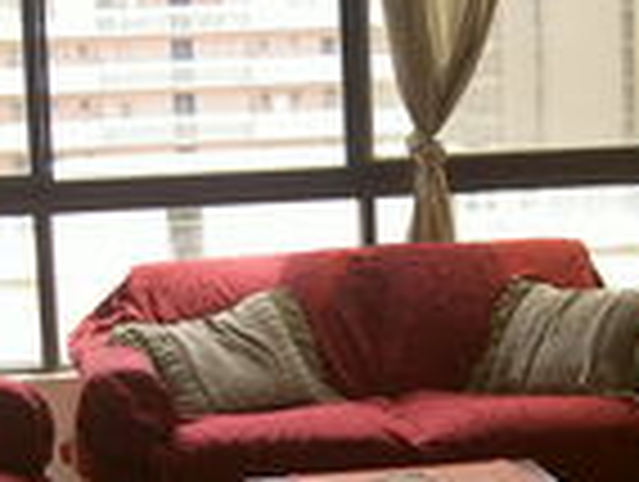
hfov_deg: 19.4
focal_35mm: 101
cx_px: 382
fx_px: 1868
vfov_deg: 14.6
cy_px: 392
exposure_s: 1/125
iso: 100
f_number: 2.8
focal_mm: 8
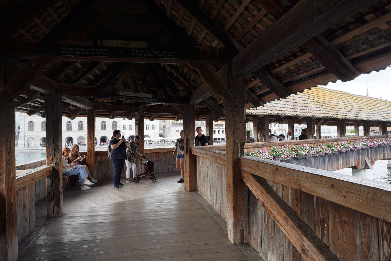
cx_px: 196
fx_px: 261
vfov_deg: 53.1
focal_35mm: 24
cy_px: 130
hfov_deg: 73.7
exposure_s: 1/100
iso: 100
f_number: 7.1
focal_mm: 24
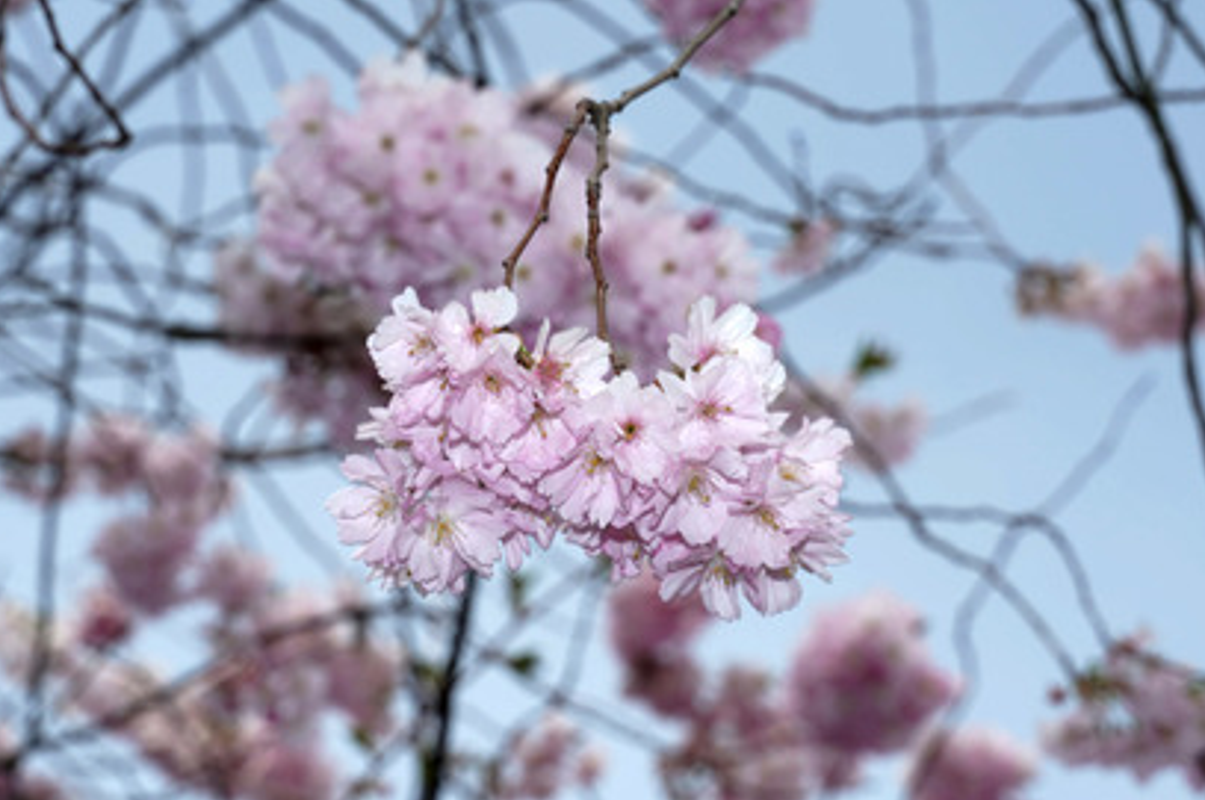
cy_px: 440
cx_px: 554
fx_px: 2775
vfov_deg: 16.4
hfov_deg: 24.5
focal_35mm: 83
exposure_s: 1/160
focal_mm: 75
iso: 160
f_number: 8
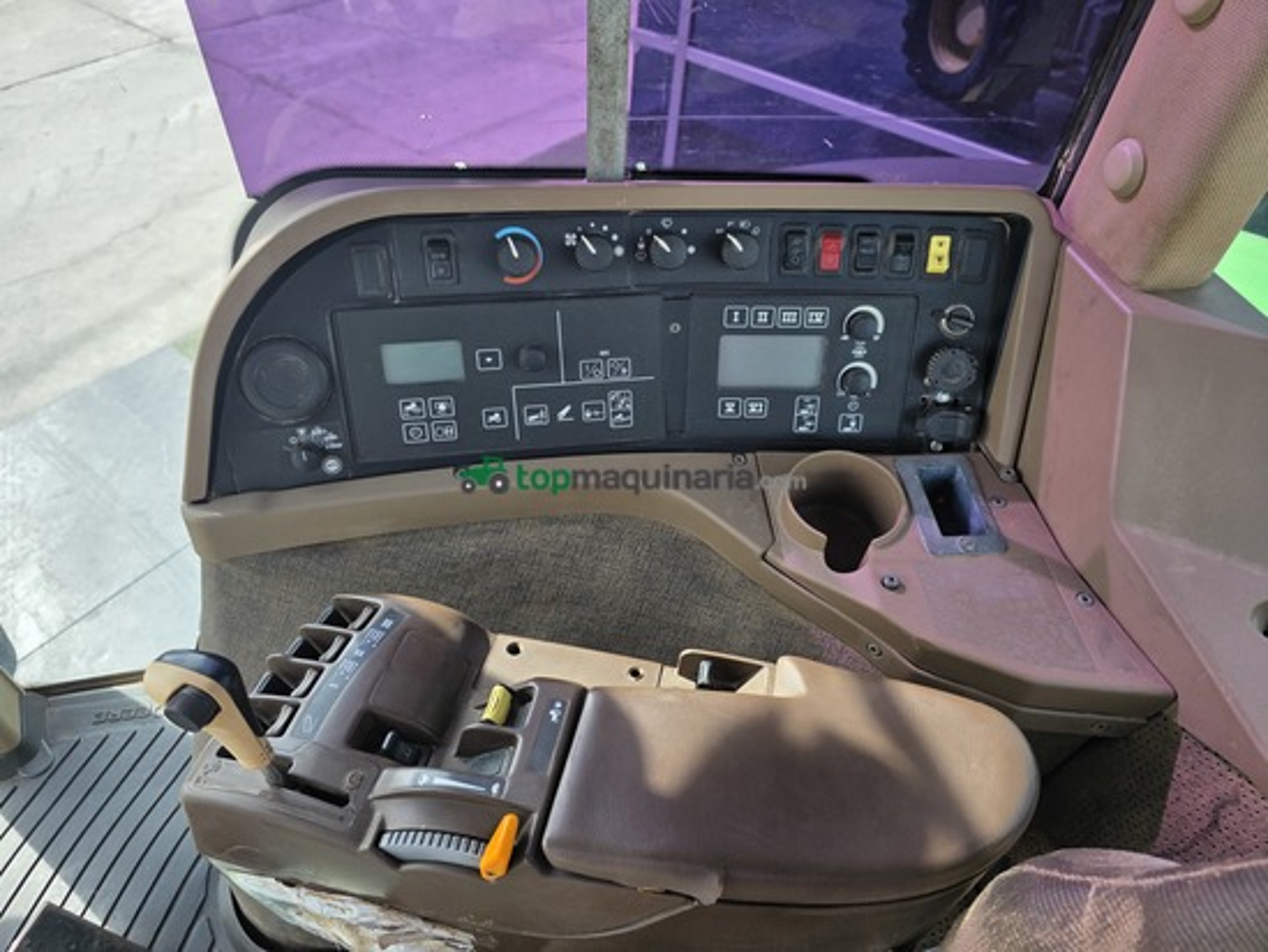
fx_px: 843
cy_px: 476
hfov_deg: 73.9
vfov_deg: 58.9
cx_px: 634
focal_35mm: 23
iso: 32
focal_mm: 6.3
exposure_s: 1/359
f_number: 1.7
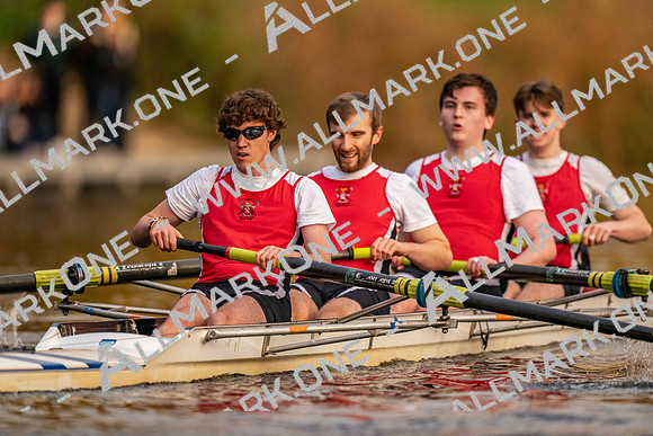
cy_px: 218
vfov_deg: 2.3
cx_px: 326
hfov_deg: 3.4
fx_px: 10885
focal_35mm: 600
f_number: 4
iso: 3200
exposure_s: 1/2500
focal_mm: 600
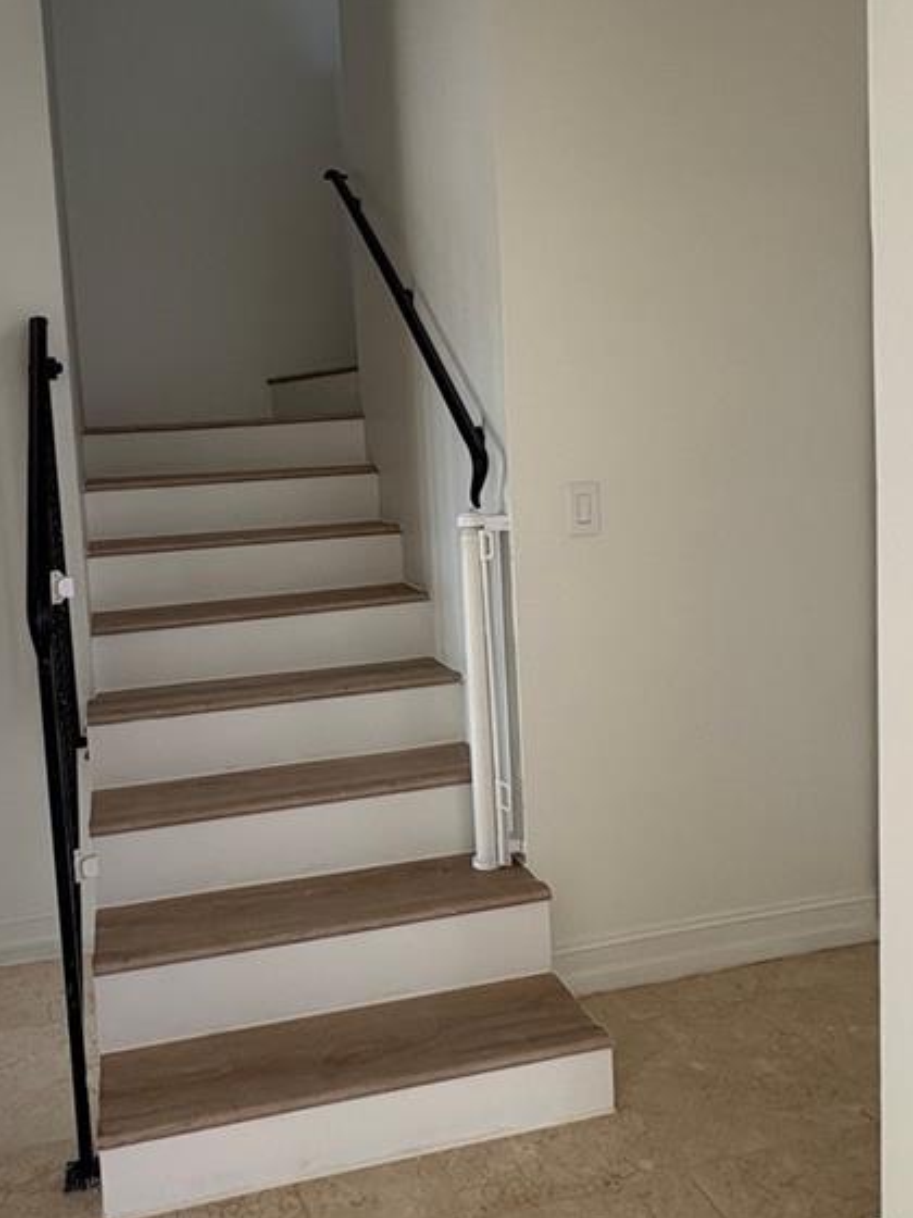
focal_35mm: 30
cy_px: 531
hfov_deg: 46.6
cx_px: 370
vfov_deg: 59.8
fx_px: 1055
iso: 250
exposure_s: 1/98
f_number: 2.2
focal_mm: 2.22
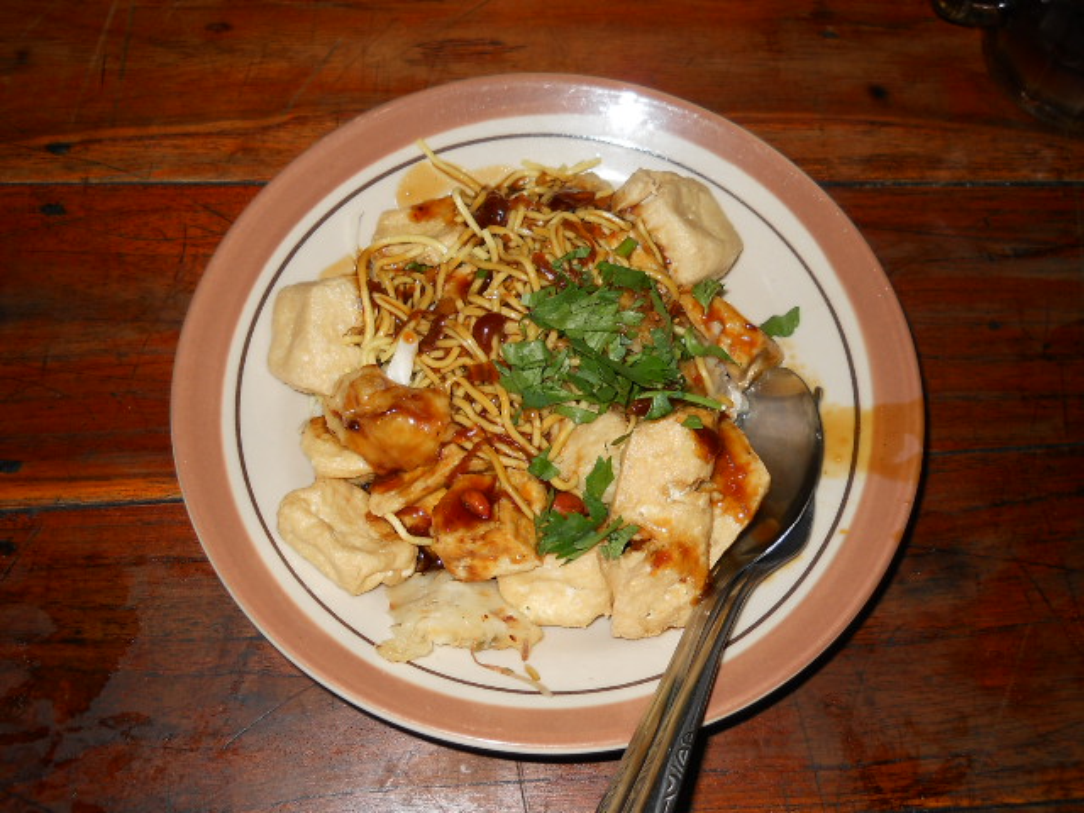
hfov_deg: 45.8
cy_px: 406
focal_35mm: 41
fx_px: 1284
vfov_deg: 35.1
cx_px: 542
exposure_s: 1/30
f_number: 3.1
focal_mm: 6.72
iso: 80
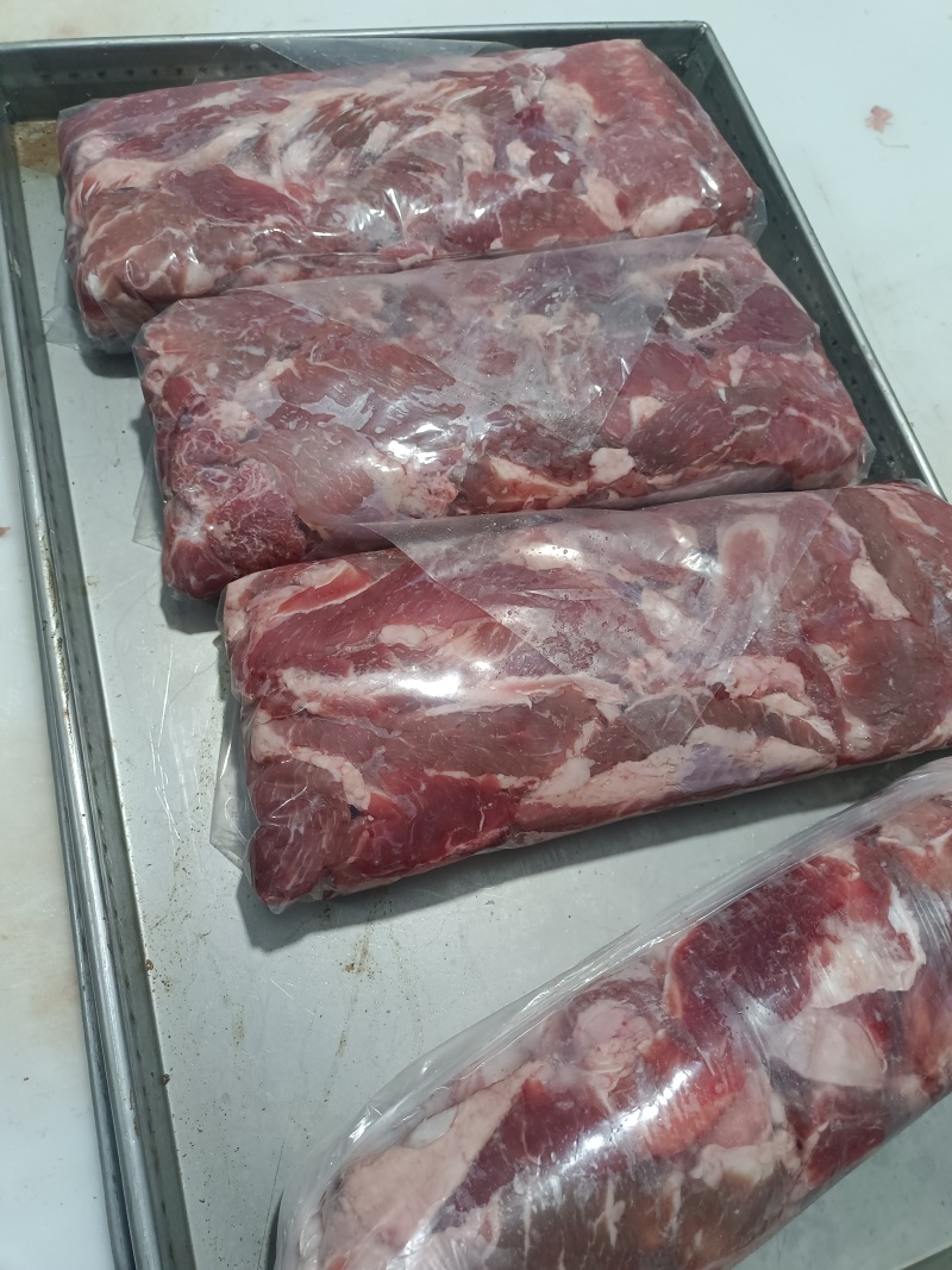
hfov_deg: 54.9
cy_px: 635
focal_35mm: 25
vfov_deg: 69.4
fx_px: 917
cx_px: 476
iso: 1234
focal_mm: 4.71
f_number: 1.79
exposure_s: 1/50
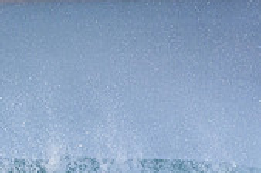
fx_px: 24893
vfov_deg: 0.4
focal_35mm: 3440
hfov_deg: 0.6
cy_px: 297
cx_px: 40
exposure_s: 1/1600
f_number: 11
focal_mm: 1000
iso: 4000
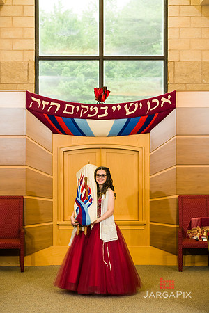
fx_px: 784
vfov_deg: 22.6
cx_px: 104
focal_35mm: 90
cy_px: 156
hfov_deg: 15.2
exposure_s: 1/200
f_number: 5.6
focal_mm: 90
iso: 1250
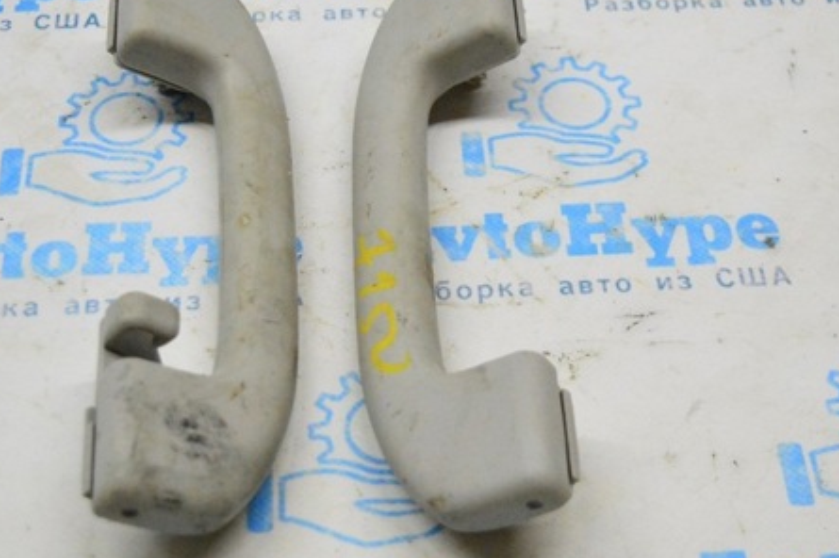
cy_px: 252
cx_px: 394
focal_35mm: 69
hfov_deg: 29.3
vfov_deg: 19.7
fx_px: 1607
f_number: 4.5
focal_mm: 32
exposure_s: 1/800
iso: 6400
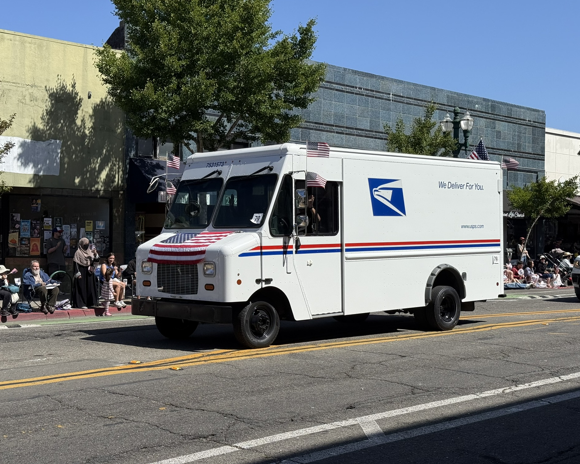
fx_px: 875
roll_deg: -1.1
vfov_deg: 29.7
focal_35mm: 51
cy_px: 228
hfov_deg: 36.7
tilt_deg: +1.0
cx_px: 299
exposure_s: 1/6536
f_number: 1.78
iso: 64
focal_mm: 6.76
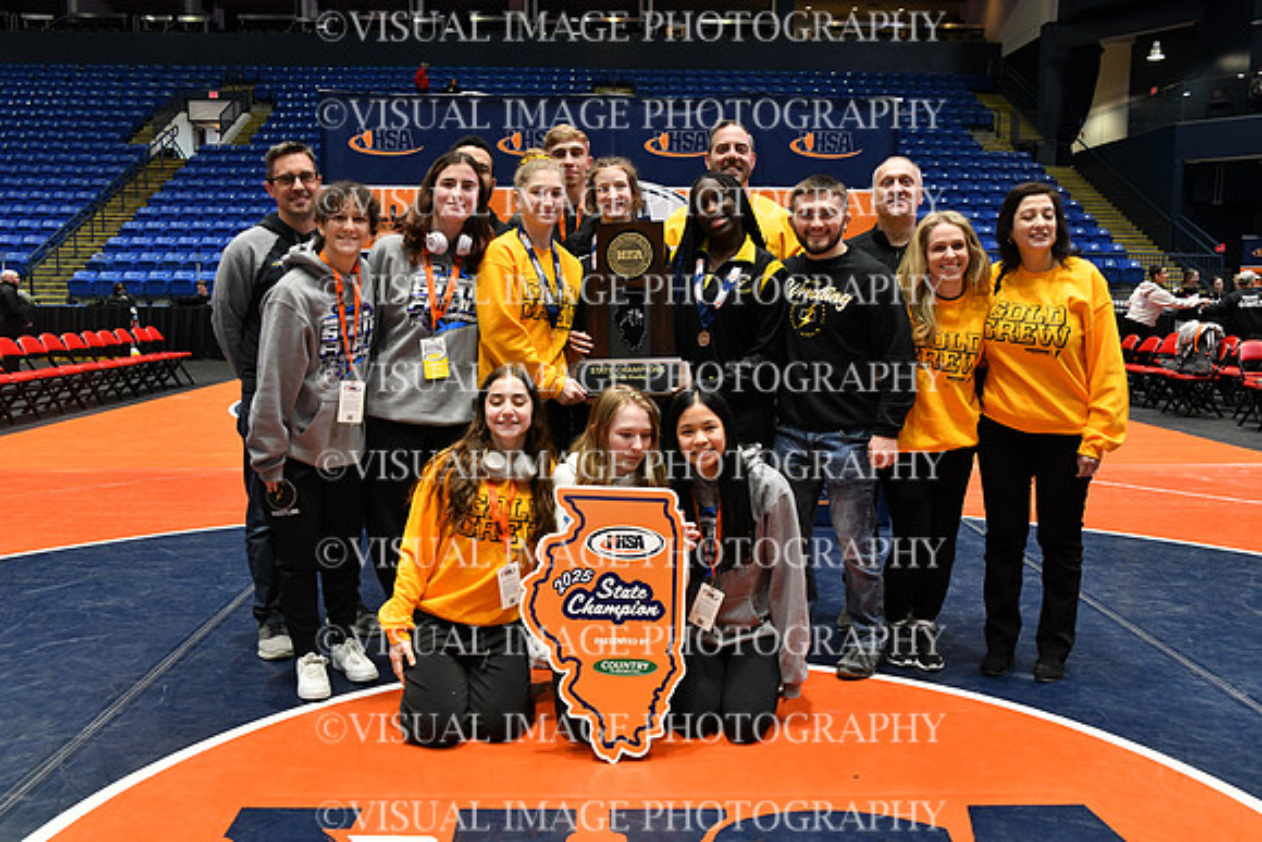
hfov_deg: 60.3
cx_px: 631
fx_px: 1087
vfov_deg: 42.3
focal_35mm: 31
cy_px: 421
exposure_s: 1/200
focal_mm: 31
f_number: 5.6
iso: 2000
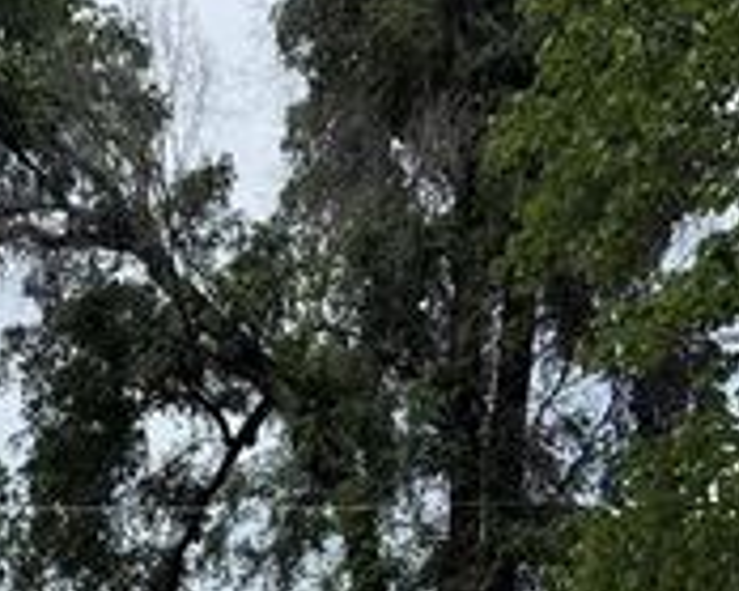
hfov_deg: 20.5
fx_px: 1967
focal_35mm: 90
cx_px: -25
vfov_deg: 14.0
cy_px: 1227
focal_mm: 6.76
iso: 80
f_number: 1.78
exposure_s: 1/6173
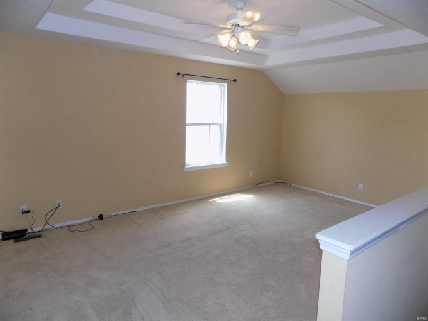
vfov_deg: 58.9
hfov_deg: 73.9
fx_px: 284
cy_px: 160
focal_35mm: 23
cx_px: 214
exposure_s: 1/40
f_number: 3.1
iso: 80
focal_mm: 4
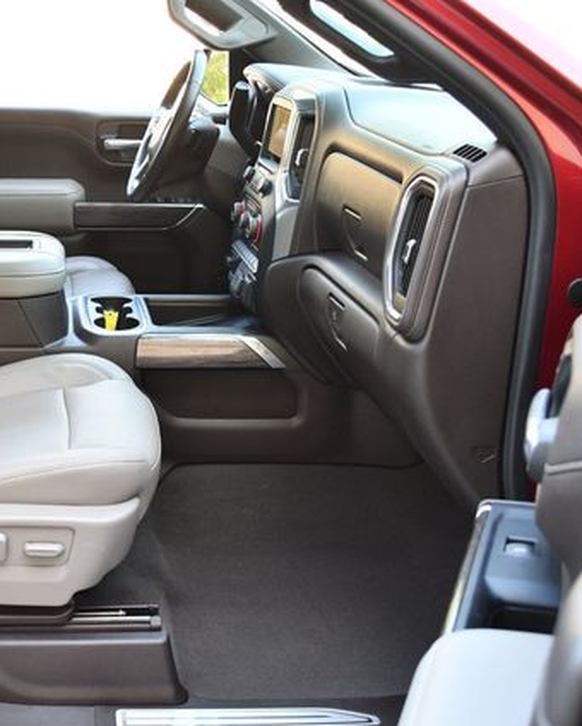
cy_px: 363
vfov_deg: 36.6
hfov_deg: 28.8
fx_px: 1097
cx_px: 80
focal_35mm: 51
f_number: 3.5
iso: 800
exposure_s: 1/160
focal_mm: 18
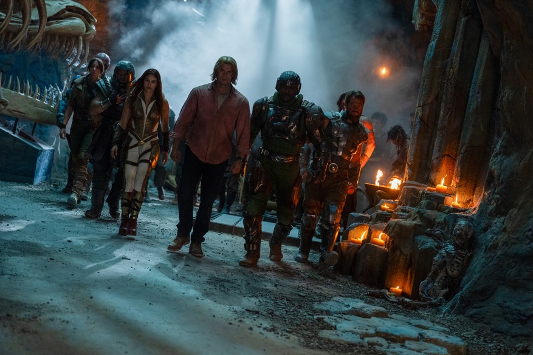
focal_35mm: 57
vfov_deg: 23.8
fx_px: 844
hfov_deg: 35.0
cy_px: 154
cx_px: 235
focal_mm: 50
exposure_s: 1/400
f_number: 2
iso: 2500
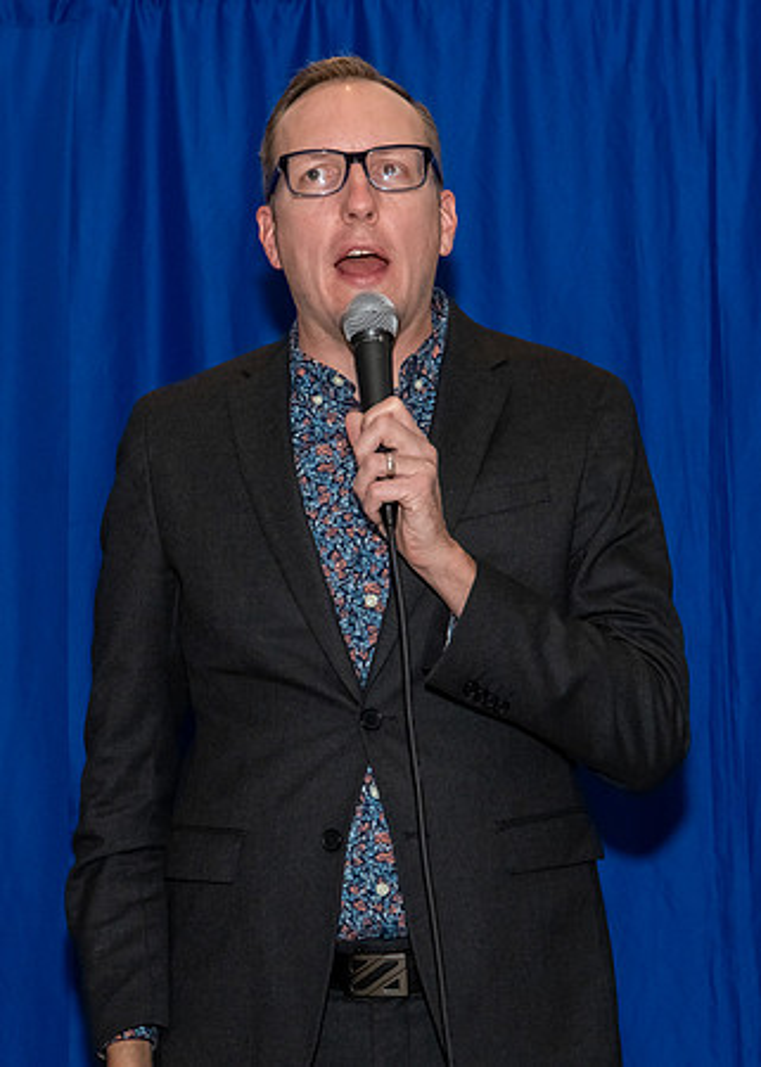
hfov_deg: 10.7
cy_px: 518
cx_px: 209
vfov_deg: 15.0
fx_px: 4040
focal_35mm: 133
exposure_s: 1/250
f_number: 7.1
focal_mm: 55
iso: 500
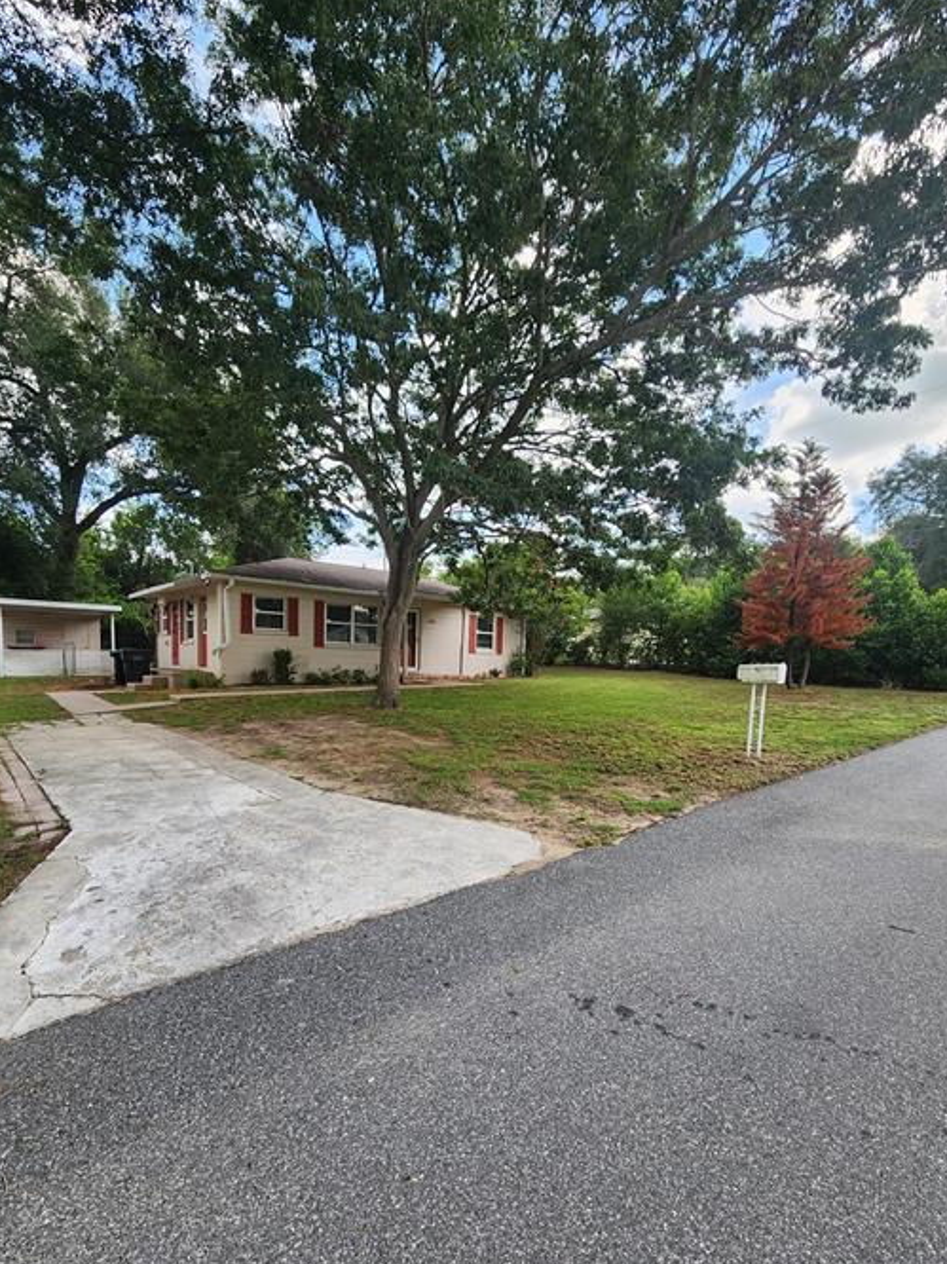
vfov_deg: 97.7
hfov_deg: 81.7
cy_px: 710
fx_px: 547
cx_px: 469
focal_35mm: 15
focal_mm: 2.2
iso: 50
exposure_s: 1/536
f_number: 2.2
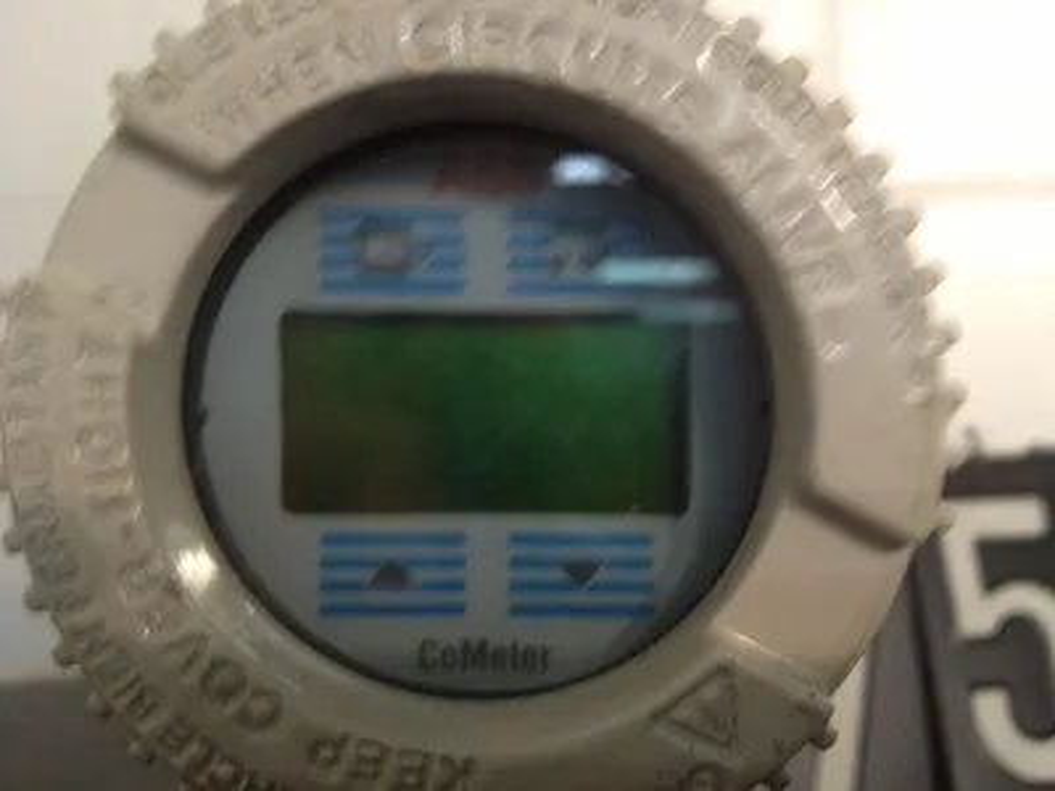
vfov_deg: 40.7
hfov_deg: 52.6
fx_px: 1067
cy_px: 396
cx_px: 528
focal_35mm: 35
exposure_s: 1/20
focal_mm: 4.28
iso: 64
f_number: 2.4
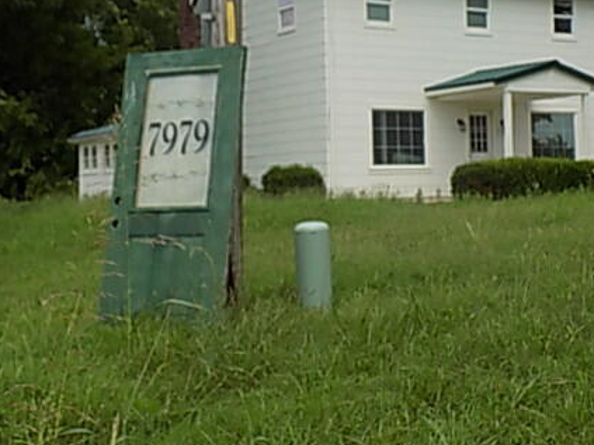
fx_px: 1064
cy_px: 129
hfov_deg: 31.1
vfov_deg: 23.5
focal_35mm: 62
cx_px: 375
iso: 80
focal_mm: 7.3
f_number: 3.6
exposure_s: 1/640
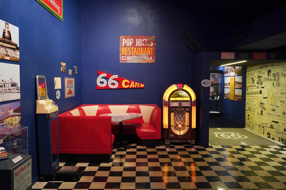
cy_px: 95
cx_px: 138
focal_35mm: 29
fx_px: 230
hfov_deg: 63.6
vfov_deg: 45.0
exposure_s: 1/100
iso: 6400
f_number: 7.1
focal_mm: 28
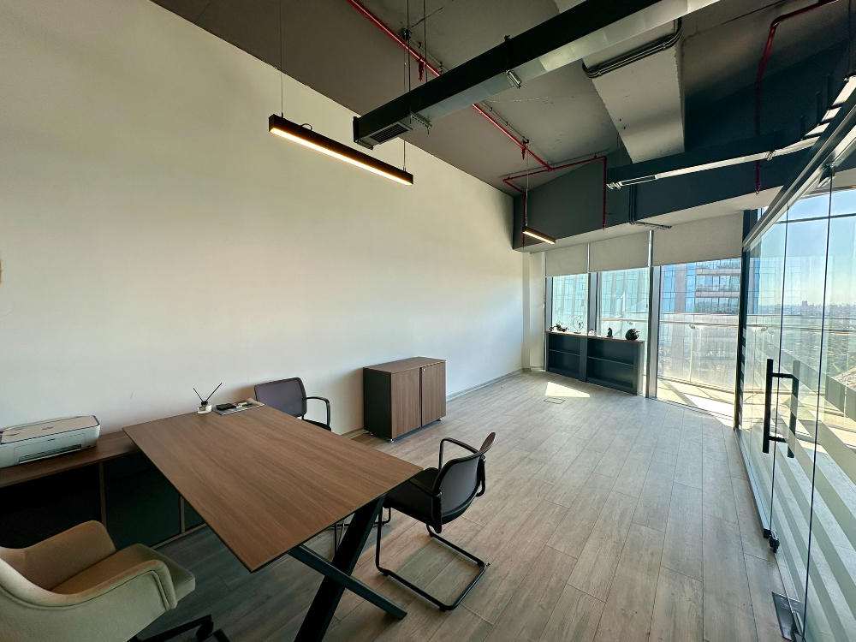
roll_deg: -0.3
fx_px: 346
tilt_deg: -2.7
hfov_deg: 102.1
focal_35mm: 14
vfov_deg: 85.7
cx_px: 428
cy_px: 321
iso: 40
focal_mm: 2.22
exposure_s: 1/108
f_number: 2.2
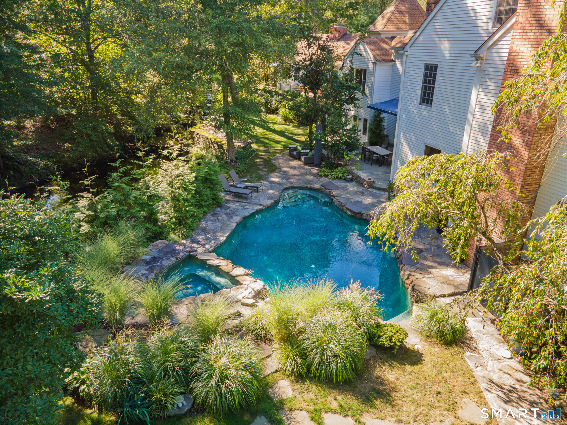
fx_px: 393
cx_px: 284
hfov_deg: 71.6
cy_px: 212
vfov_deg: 56.8
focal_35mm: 24
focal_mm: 4.5
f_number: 2.8
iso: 100
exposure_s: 1/100
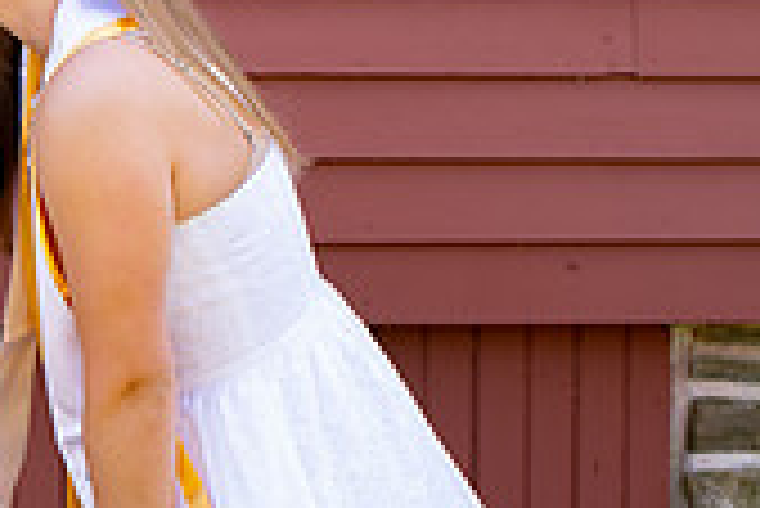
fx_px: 7627
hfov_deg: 5.6
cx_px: -445
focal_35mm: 361
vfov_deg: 3.8
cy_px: 25
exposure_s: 1/250
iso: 100
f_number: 2.8
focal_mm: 70
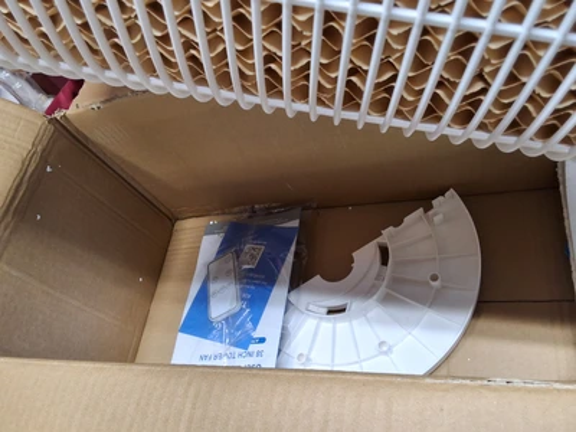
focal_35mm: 28
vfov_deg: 49.7
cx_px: 288
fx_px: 466
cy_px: 216
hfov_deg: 63.4
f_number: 1.9
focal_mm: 2.91
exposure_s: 1/40
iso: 160
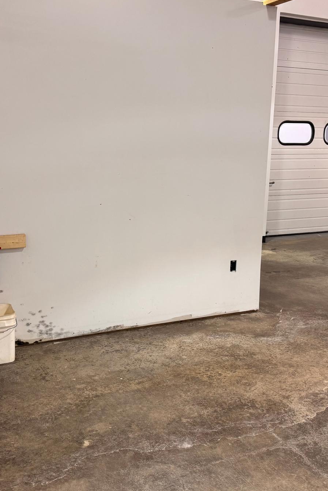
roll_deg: -1.2
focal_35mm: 38
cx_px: 164
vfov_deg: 50.7
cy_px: 248
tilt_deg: -11.5
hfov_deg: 35.1
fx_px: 519
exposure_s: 1/60
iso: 160
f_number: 1.78
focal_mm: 6.76
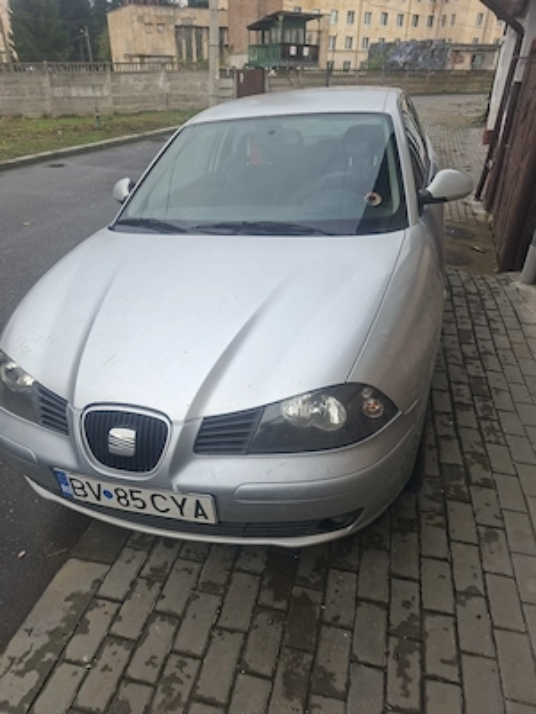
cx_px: 268
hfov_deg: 58.9
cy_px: 357
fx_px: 475
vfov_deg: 73.9
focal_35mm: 23
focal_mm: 5.54
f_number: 1.8
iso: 50
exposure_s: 1/276
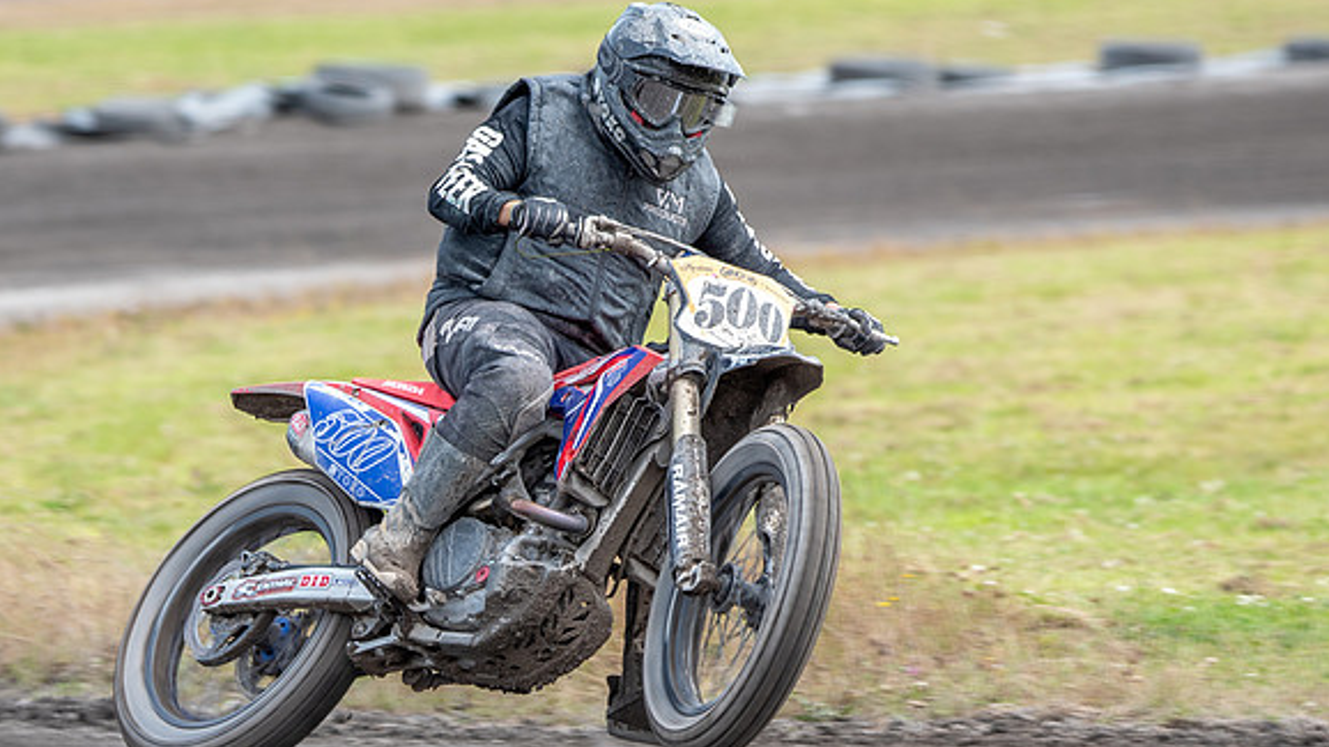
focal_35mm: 523
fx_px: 18429
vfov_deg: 2.3
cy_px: 447
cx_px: 559
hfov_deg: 4.1
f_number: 5.6
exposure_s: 1/400
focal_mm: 300
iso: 200
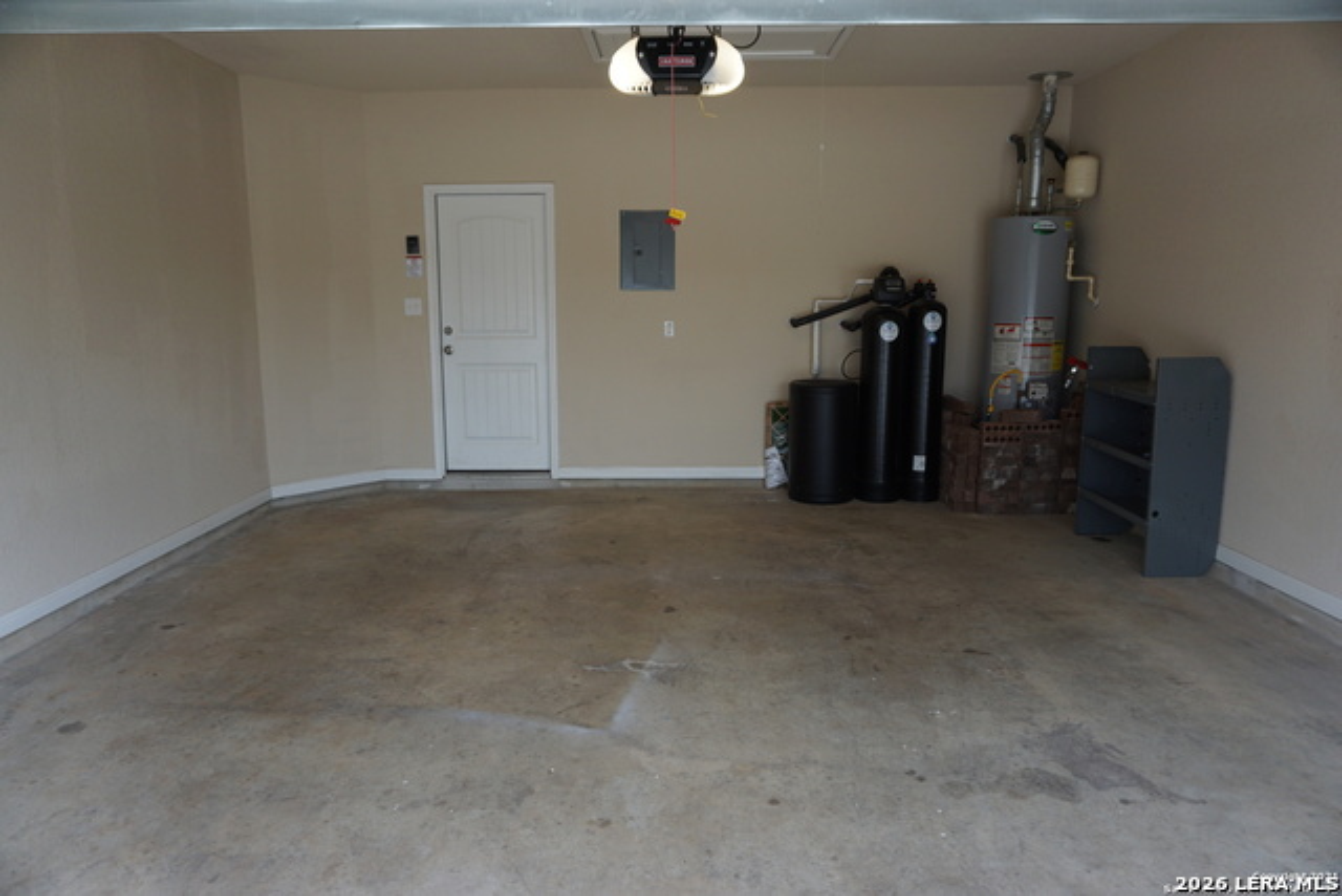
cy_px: 448
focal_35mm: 24
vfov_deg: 53.2
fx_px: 895
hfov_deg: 73.7
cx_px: 671
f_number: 4
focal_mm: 16
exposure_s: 1/160
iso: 200
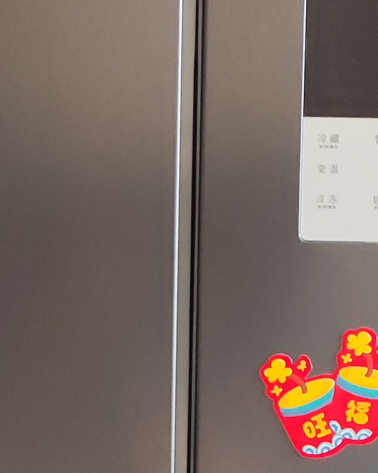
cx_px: 178
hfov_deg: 13.5
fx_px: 1594
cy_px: 538
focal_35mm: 114
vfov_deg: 16.3
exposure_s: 1/25
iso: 506
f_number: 1.79
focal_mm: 4.74
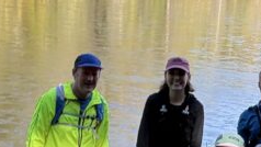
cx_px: 207
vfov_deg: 10.8
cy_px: 227
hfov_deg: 19.6
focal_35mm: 108
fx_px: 748
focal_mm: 2.69
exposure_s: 1/129
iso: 20
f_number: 1.9
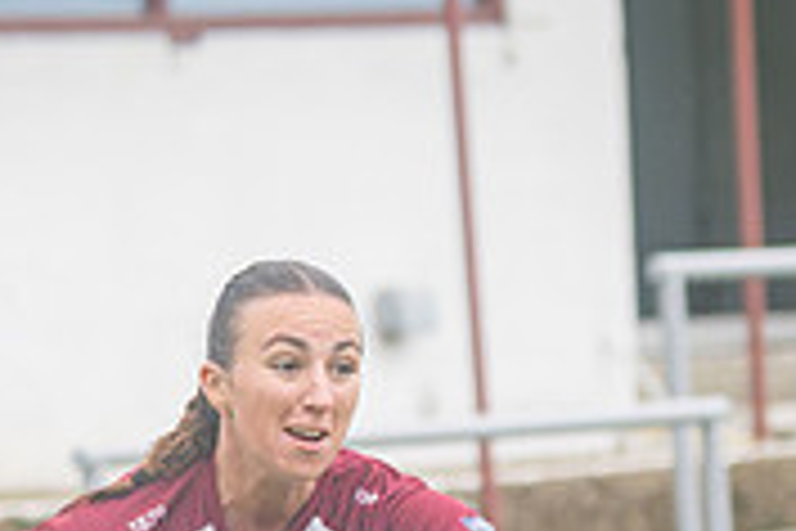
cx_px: 355
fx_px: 15742
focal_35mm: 712
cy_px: 756
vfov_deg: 1.9
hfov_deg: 2.9
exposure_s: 1/1600
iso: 450
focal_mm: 125
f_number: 2.8
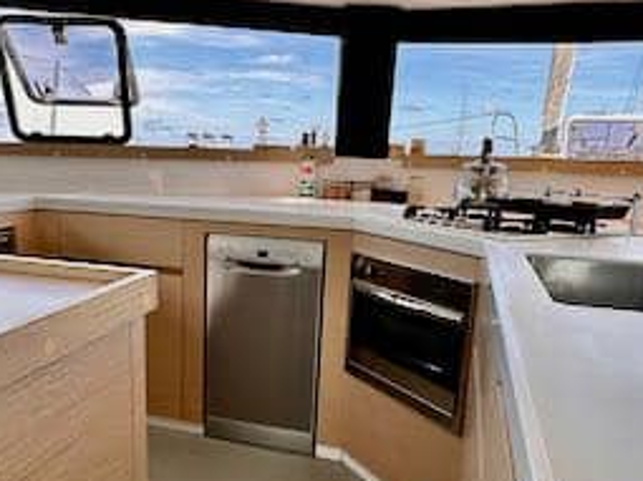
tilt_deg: -11.9
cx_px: 260
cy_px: 280
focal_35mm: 33
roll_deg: -1.2
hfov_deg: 55.0
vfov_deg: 42.8
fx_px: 613
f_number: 2.2
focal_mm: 2.22
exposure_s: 1/202
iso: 40
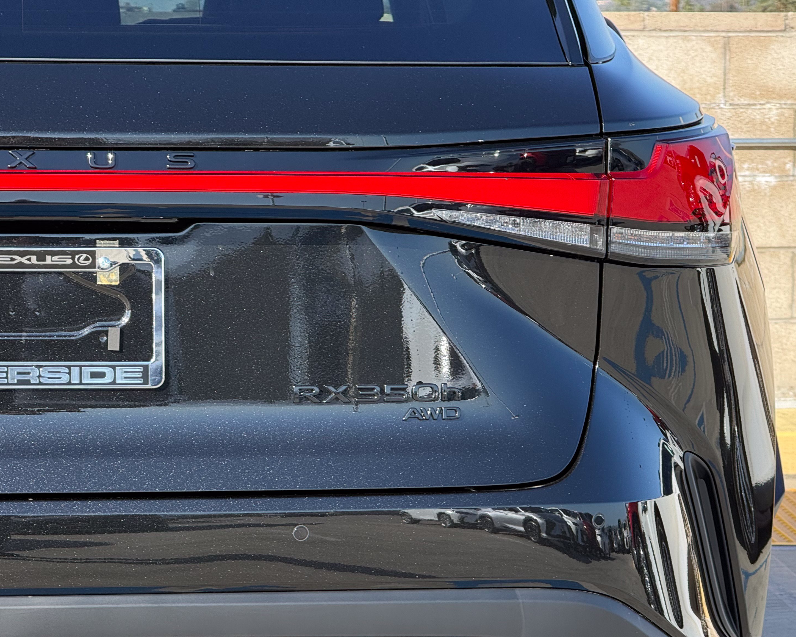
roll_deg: -0.4
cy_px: 394
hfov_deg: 11.8
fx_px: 3840
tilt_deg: -4.2
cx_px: 498
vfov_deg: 9.5
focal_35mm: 163
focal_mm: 15.66
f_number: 2.8
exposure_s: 1/181
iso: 64
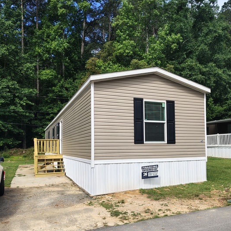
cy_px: 140
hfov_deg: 51.0
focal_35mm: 32
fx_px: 242
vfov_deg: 50.7
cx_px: 129
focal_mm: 5.56
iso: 100
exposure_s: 1/1057
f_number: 1.8
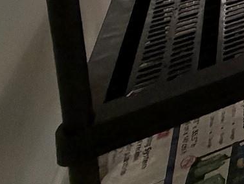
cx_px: 594
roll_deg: +0.6
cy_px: -291
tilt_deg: -7.8
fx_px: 536
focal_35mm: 76
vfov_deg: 13.0
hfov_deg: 14.8
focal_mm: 2.22
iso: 400
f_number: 2.2
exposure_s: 1/60
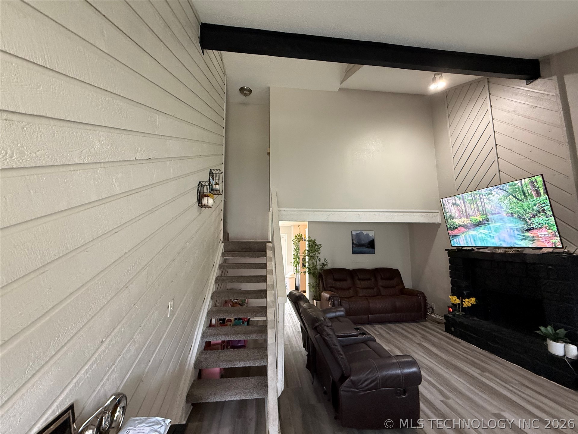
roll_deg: +0.0
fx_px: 234
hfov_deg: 102.1
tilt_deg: +6.9
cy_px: 217
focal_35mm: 14
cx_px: 289
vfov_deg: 85.7
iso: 500
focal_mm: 2.22
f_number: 2.2
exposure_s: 1/60
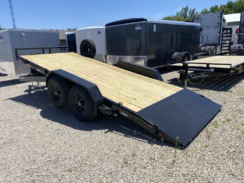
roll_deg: +2.7
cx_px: 122
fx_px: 183
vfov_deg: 53.1
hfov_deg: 67.3
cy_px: 92
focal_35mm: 26
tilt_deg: -15.0
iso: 32
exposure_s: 1/3984
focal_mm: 4.25
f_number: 1.8
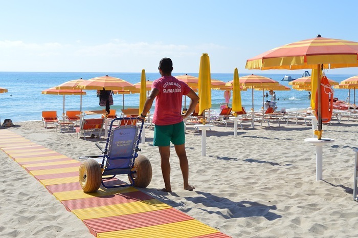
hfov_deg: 41.2
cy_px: 119
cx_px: 179
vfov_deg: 28.0
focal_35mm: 48
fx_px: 477
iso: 100
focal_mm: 32
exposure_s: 1/320
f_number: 9
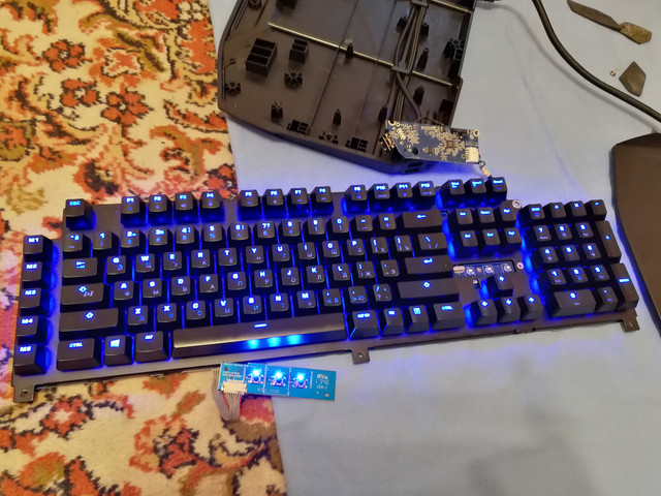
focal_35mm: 27
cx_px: 330
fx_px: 516
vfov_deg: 51.4
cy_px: 248
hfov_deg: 65.3
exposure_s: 1/20
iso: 400
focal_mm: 3.95
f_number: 2.2
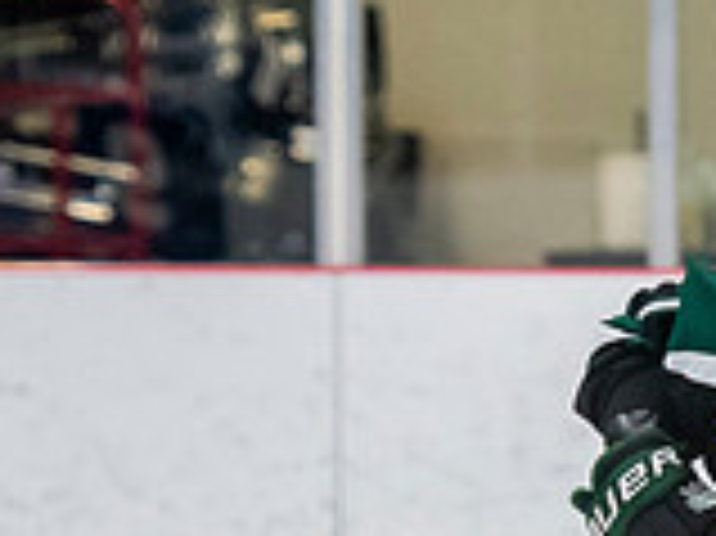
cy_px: 759
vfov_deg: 2.2
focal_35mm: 689
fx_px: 14241
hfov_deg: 2.9
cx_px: 845
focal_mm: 122
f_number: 3.2
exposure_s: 1/640
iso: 2000
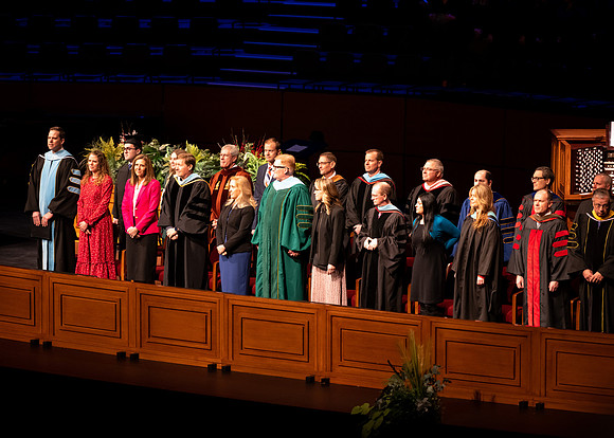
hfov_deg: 8.4
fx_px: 4164
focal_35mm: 239
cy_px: 196
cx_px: 249
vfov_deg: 6.0
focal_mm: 200
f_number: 2.8
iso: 2000
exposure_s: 1/160
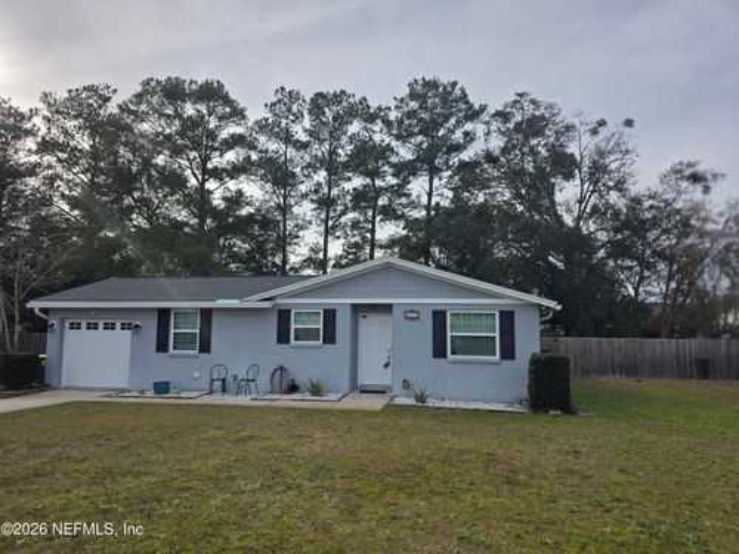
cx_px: 370
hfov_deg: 73.9
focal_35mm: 23
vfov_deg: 58.9
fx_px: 491
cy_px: 277
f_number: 1.7
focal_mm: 6.3
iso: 80
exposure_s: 1/5296
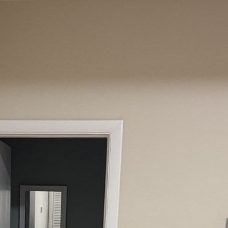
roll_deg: -2.0
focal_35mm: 85
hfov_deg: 20.1
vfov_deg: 18.1
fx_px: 633
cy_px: 347
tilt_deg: -11.7
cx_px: 30
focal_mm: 6.76
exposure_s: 1/60
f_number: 1.78
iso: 250
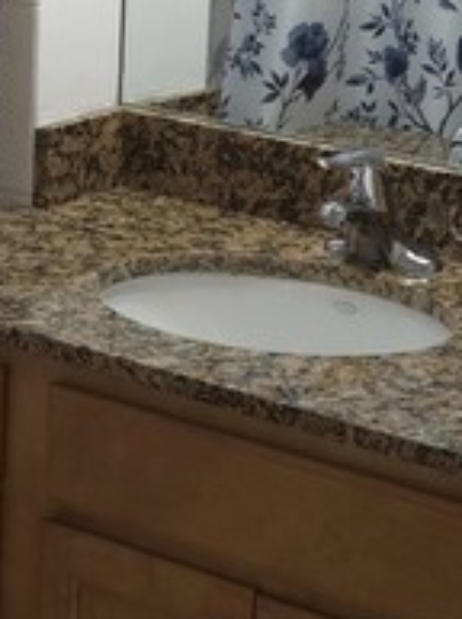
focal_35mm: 129
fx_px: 2303
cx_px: 6
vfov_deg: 15.3
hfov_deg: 11.3
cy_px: 215
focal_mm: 5.4
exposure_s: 1/60
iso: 80
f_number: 1.8
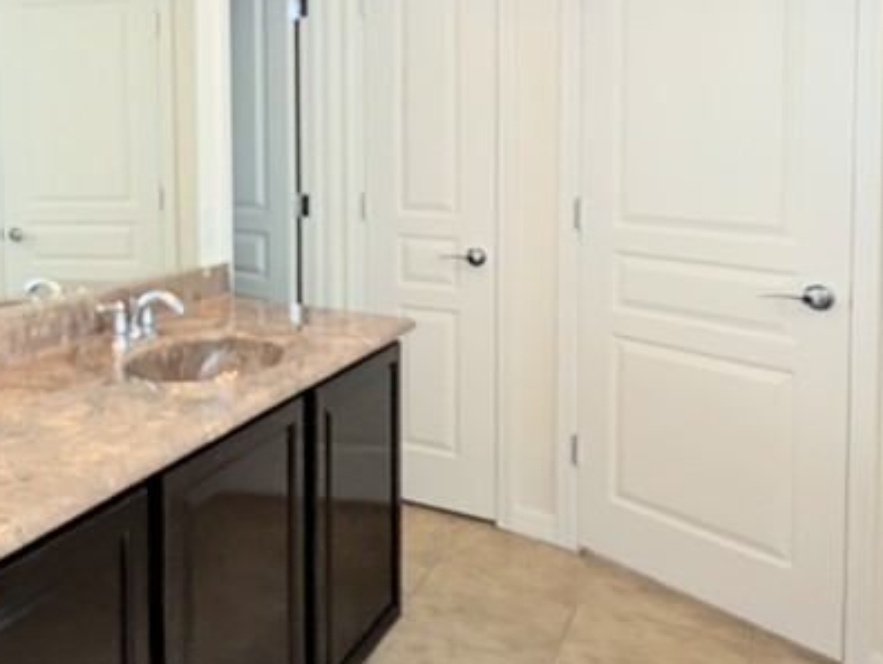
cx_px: 144
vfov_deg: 44.2
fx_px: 791
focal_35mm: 31
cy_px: 174
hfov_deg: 53.4
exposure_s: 1/1148
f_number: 1.7
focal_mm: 2.02
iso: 52
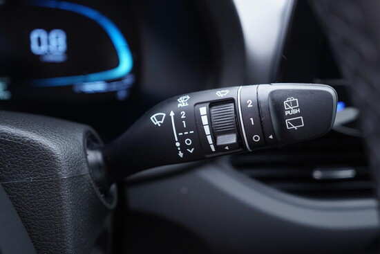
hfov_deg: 53.1
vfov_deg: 36.9
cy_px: 127
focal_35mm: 36
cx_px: 190
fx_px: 380
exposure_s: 1/40
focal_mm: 24
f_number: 2.8
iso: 400
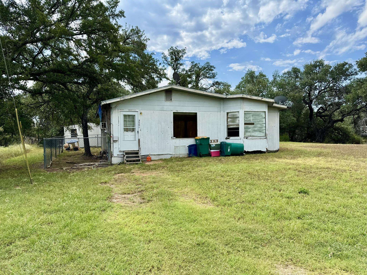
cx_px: 184
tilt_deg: -1.3
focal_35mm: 24
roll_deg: +0.5
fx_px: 254
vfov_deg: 56.8
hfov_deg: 71.6
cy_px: 138
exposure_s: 1/3096
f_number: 1.78
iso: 80
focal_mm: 6.76
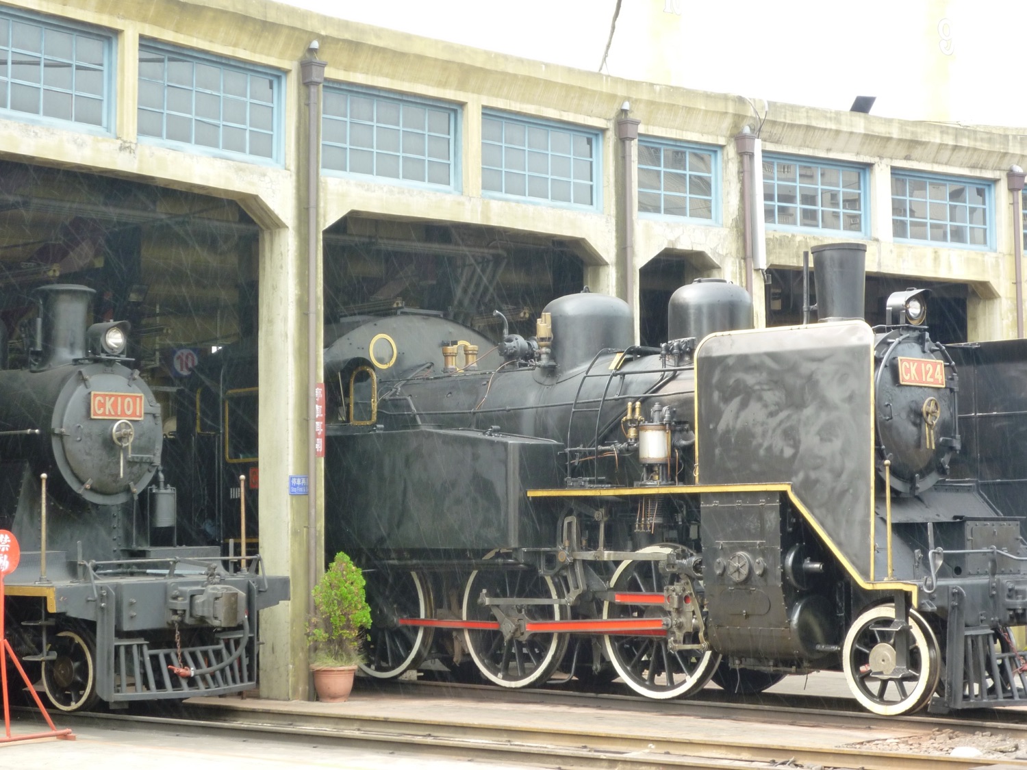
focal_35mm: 68
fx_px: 2017
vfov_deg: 21.6
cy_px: 385
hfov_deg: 28.6
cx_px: 514
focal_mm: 12.2
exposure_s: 1/50
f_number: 5.4
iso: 160
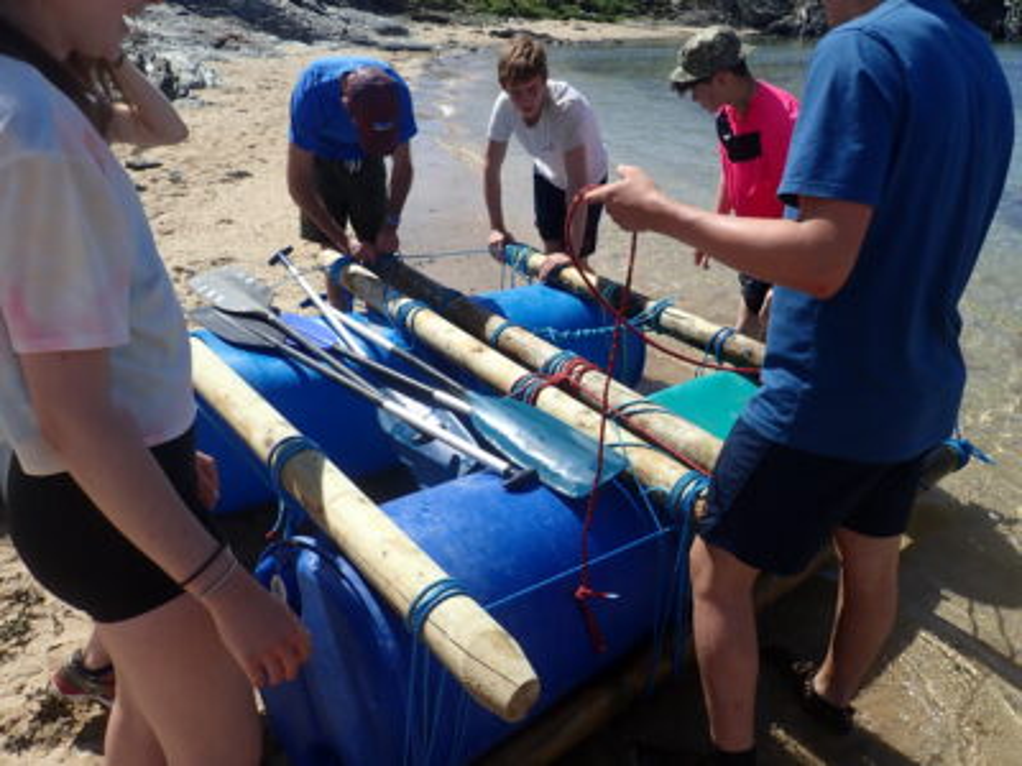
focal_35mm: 25
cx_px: 511
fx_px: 738
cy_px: 383
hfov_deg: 69.4
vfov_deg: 54.9
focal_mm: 4.5
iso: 100
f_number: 8
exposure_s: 1/200
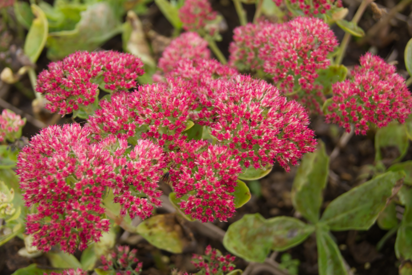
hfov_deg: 37.9
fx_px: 601
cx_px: 206
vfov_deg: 25.8
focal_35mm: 52
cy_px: 138
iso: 125
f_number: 5
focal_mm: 35
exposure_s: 1/60
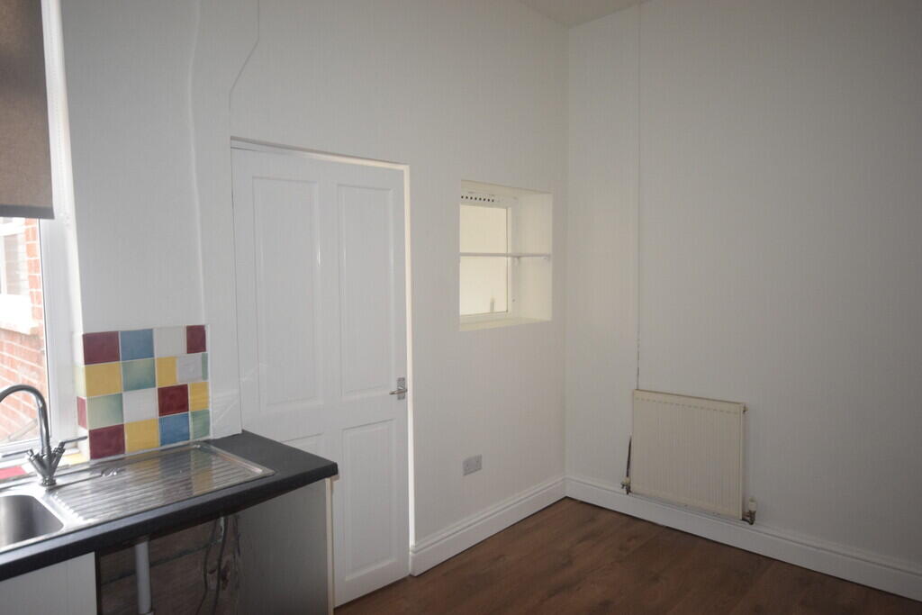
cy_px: 308
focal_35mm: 22
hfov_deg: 77.3
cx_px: 461
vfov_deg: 56.2
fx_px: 576
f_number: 5
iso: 1600
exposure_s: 1/60
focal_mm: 15
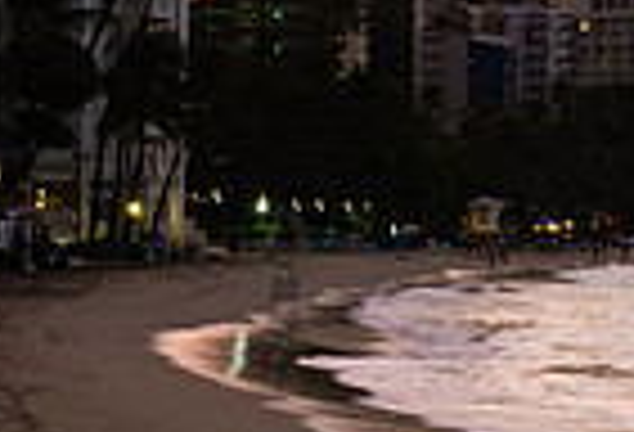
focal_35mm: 147
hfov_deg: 13.3
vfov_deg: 9.4
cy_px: 56
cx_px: 847
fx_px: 2606
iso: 1600
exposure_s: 1/5
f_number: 14
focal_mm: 35
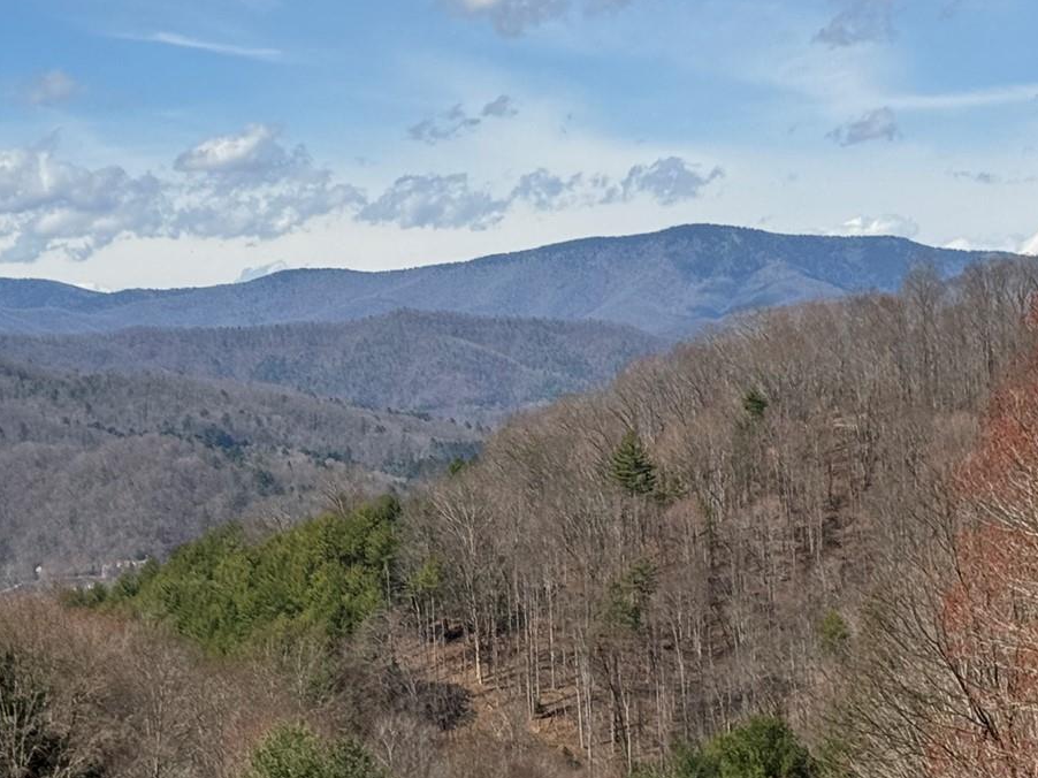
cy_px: 417
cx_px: 437
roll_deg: +2.6
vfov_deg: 13.6
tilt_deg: -0.9
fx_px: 3268
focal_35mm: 109
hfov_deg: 18.0
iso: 64
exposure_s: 1/7092
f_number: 1.78
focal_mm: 6.76
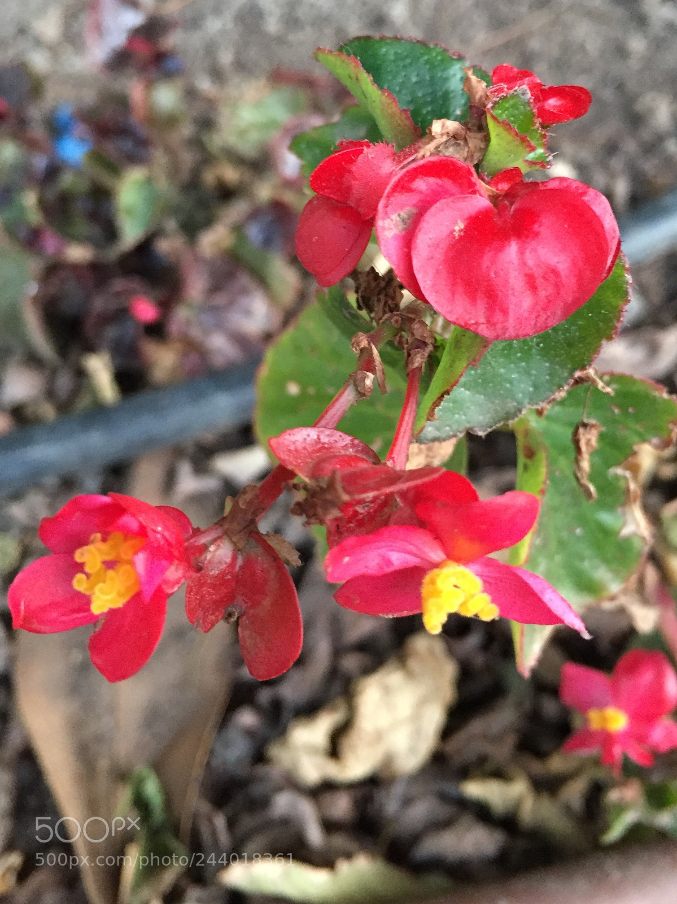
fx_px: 757
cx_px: 338
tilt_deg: -50.1
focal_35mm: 29
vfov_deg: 61.7
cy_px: 452
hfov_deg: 48.2
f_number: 2.2
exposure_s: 1/17
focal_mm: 4.15
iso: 250
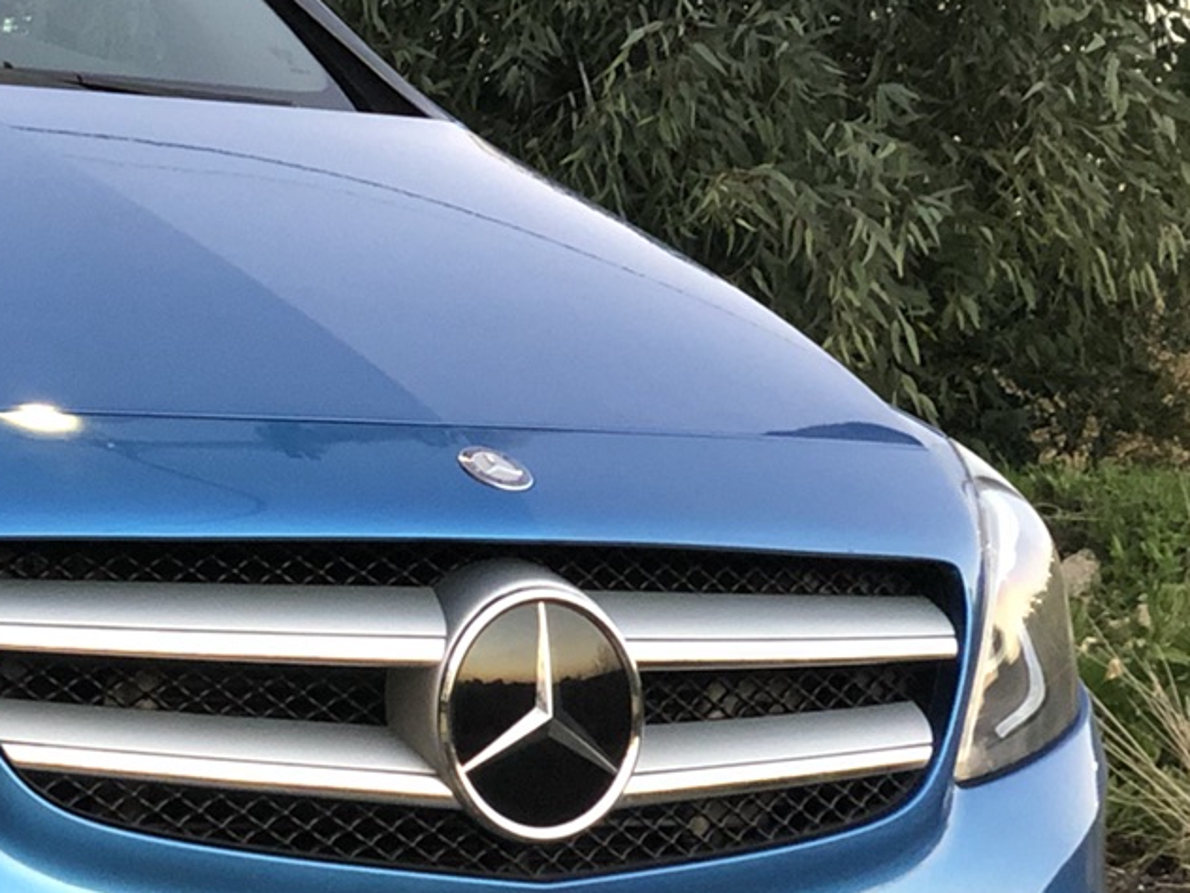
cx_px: -539
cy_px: 492
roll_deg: +3.8
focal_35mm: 158
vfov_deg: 9.4
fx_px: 5432
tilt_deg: +3.1
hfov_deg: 12.0
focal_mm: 6
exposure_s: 1/34
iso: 100
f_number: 2.4
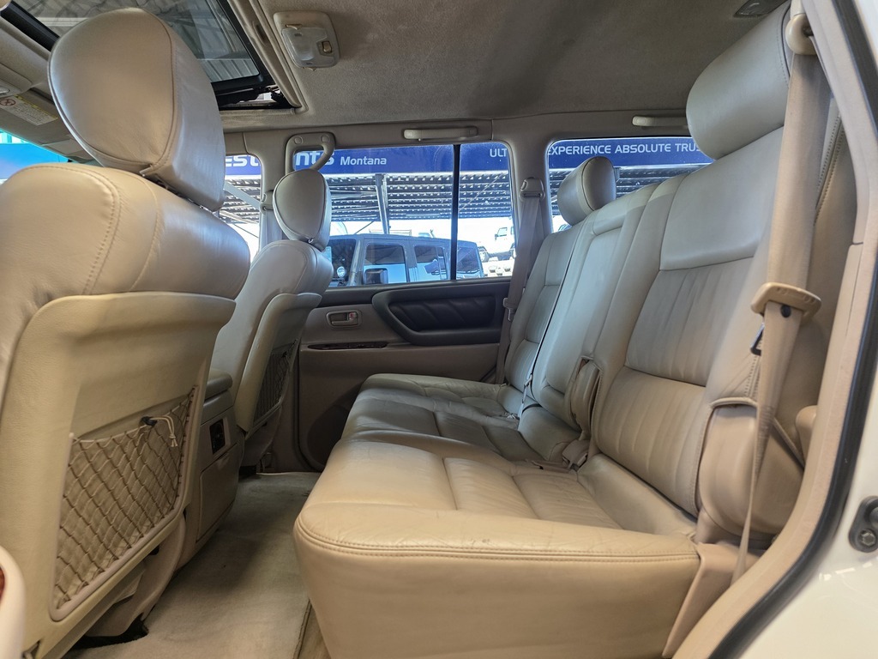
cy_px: 330
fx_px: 583
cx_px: 439
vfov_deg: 58.9
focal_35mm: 23
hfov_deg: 73.9
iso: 160
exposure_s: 1/100
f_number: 1.7
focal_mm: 6.25
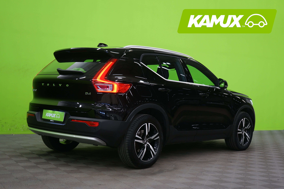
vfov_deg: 27.5
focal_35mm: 49
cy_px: 94
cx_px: 142
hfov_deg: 40.3
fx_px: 387
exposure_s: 1/8
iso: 400
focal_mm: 49
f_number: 5
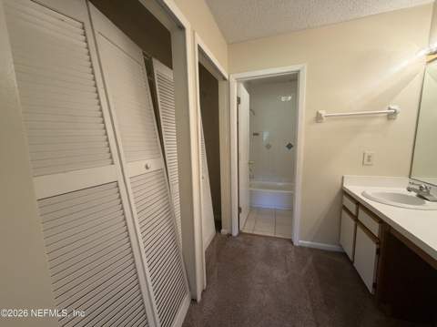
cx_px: 218
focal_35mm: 14
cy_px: 164
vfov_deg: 85.6
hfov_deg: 102.1
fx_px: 177
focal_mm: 2.22
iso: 250
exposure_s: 1/120
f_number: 2.2
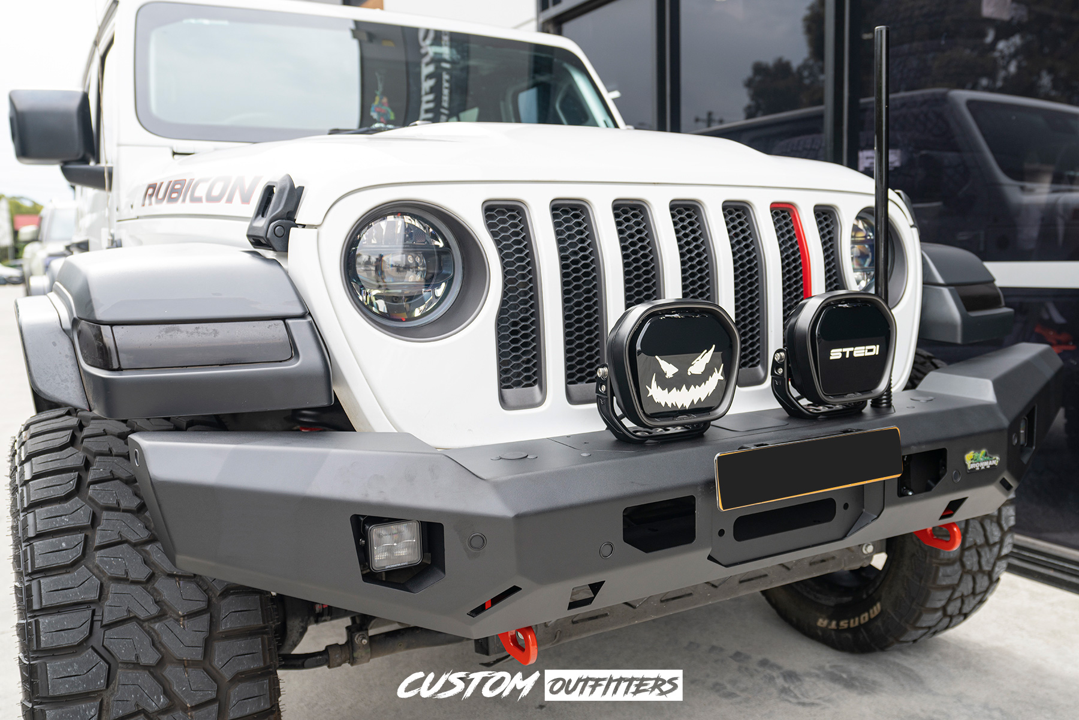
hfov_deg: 69.4
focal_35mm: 26
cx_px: 540
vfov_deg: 49.6
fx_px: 779
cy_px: 360
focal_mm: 26
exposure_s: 1/60
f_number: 4
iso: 125
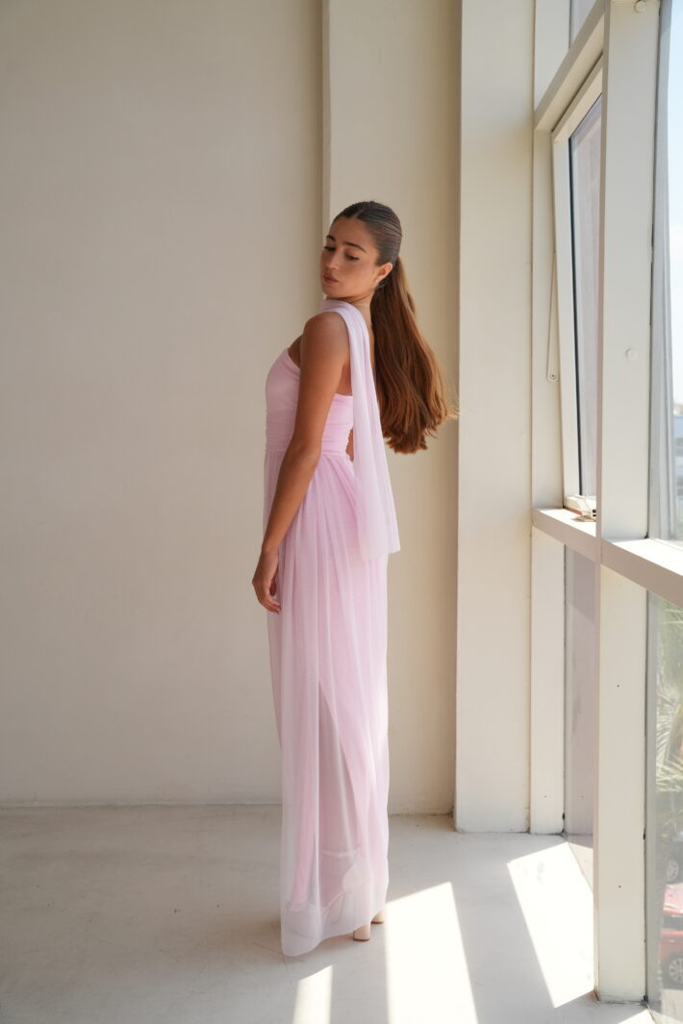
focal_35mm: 42
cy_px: 512
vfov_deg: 46.1
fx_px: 1204
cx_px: 342
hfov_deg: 31.7
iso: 800
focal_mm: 42.3
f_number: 6.3
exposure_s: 1/400
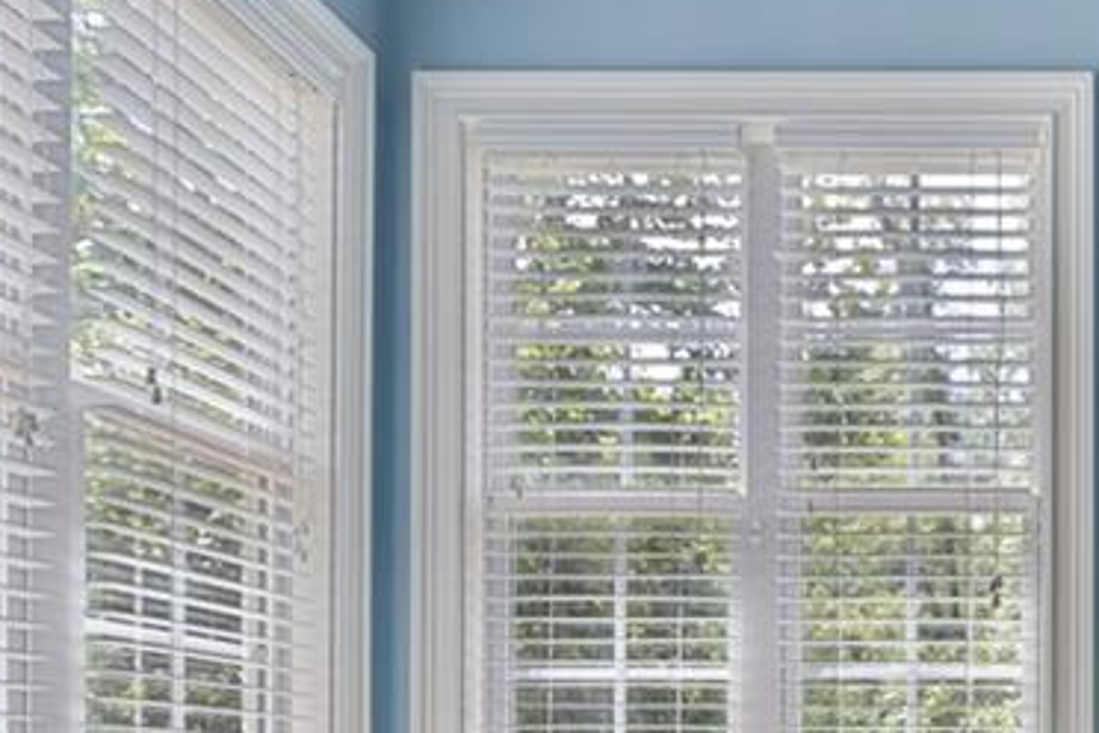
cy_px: 870
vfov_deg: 27.1
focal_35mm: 44
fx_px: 1343
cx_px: 1143
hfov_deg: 38.5
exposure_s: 1/40
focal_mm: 16
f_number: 5.6
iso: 400
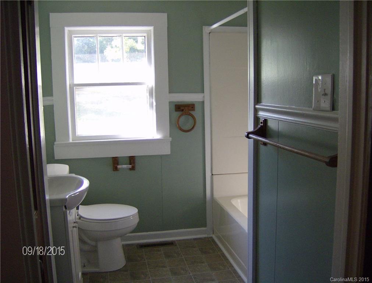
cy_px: 142
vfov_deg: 40.0
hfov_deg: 51.1
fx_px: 389
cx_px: 186
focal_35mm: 36
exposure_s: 1/64
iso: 168
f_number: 2.8
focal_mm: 6
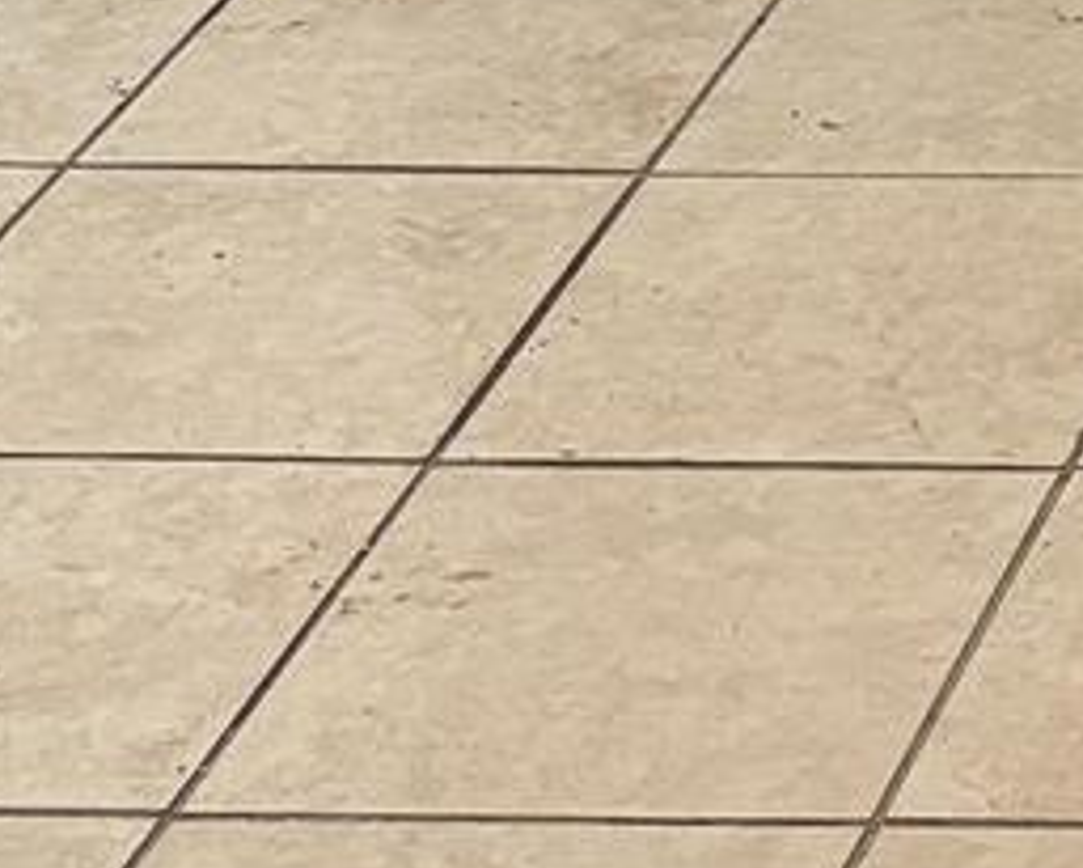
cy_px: -1215
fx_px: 6509
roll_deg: +1.0
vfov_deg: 7.2
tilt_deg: -12.8
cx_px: 2610
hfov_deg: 8.6
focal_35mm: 203
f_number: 1.6
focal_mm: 5.96
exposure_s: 1/60
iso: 200
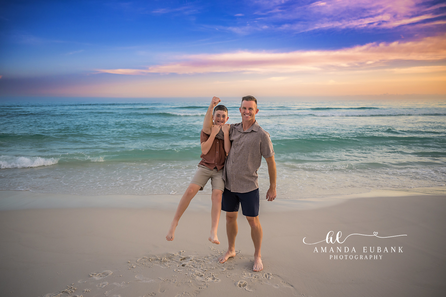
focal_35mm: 24
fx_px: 297
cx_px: 223
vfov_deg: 53.1
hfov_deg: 73.7
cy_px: 148
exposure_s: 1/1600
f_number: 2.8
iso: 400
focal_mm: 24
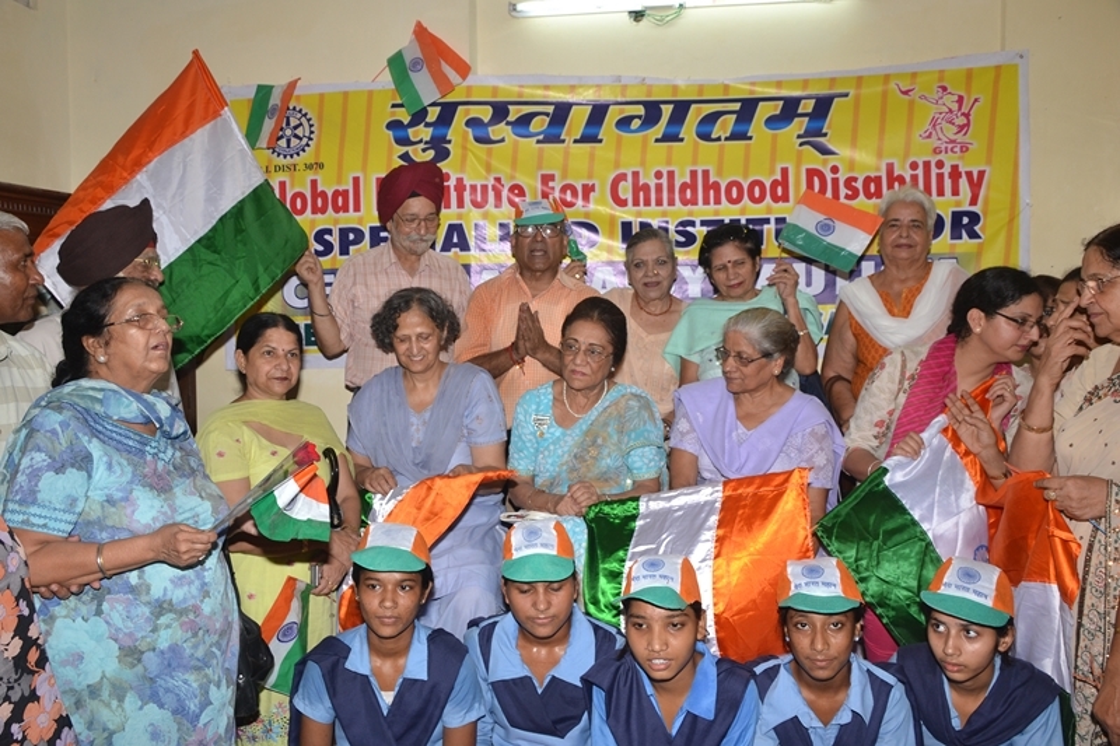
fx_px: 933
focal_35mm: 30
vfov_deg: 43.6
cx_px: 560
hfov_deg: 61.9
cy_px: 373
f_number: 5.6
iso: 400
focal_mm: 20
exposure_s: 1/125
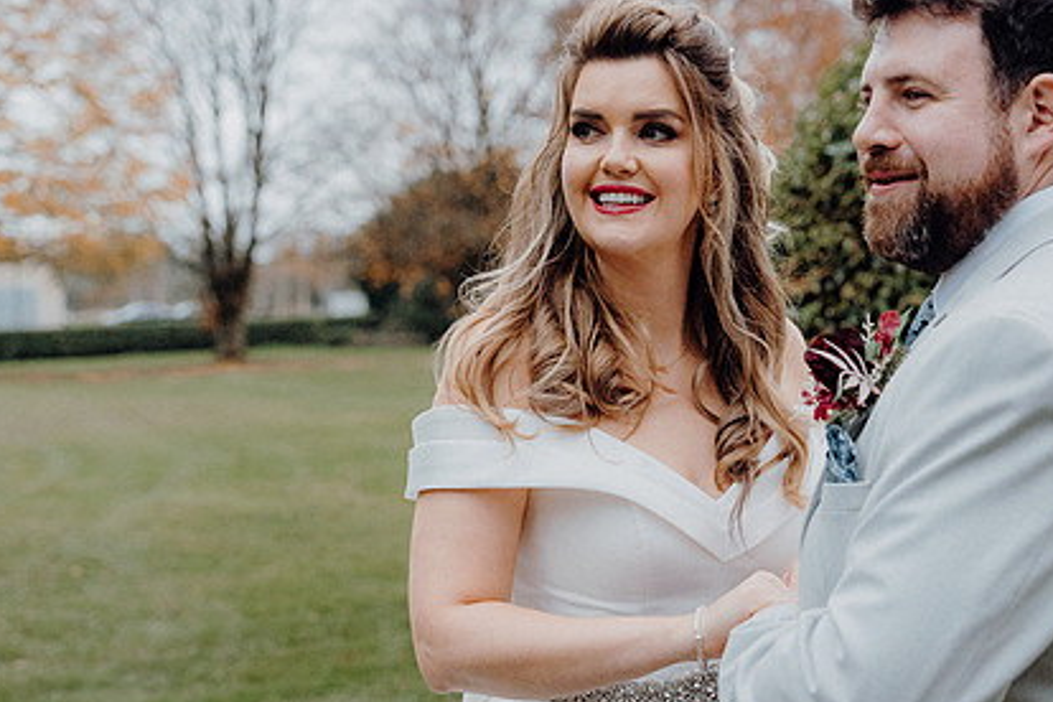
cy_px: 388
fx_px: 2047
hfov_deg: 28.8
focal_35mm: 70
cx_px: 600
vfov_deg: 19.5
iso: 4000
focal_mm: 50
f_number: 3.5
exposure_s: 1/200
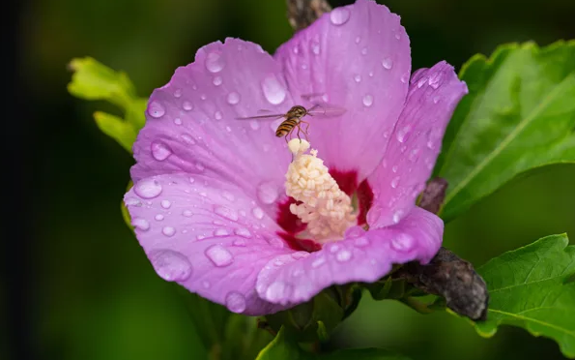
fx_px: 2257
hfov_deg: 14.5
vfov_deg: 9.1
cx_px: 288
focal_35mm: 144
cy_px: 173
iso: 2500
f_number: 8
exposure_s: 1/1000
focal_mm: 140
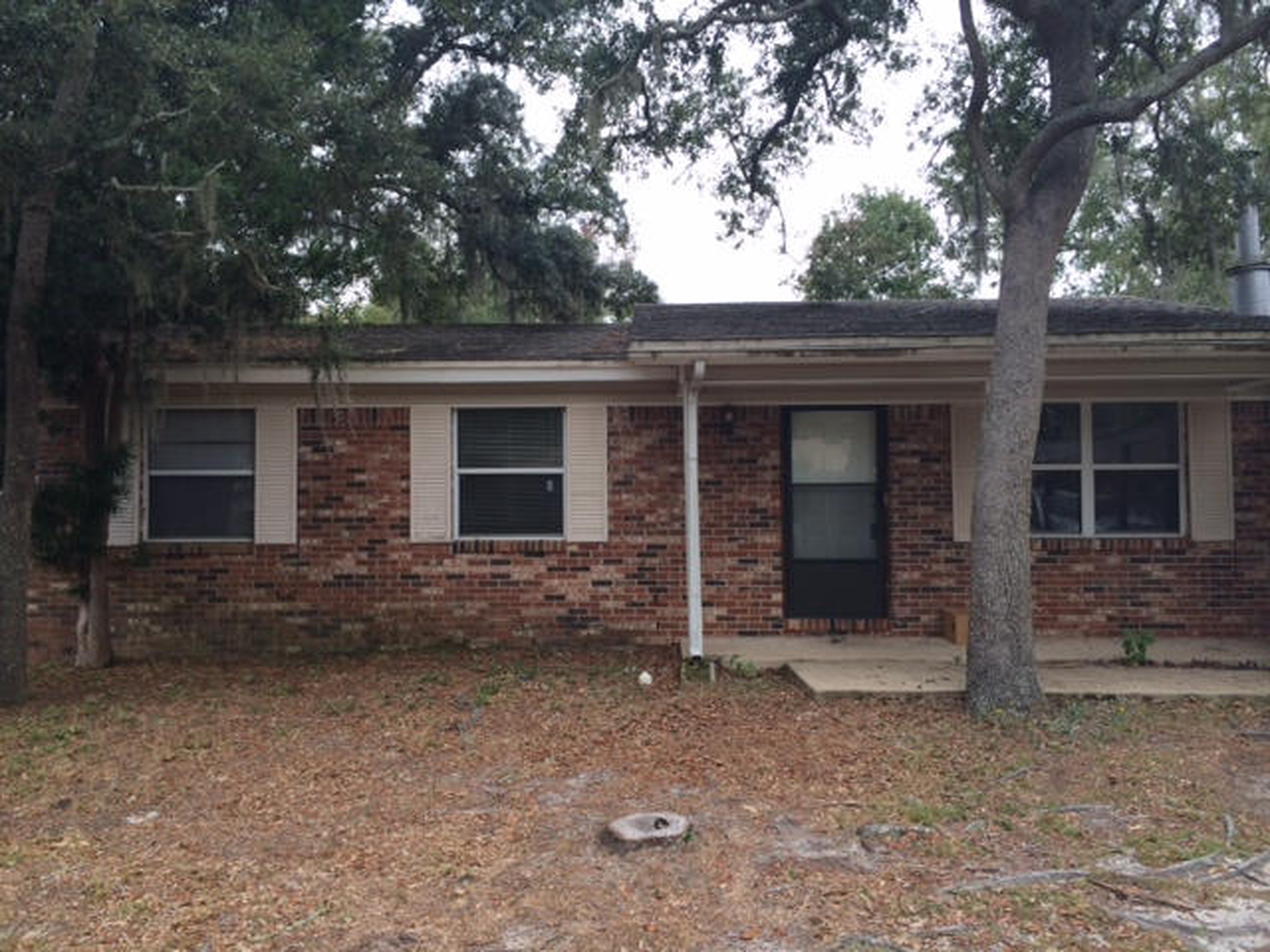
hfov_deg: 60.0
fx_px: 1101
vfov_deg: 46.8
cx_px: 635
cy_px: 476
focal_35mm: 30
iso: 40
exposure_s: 1/120
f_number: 2.2
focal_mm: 4.12
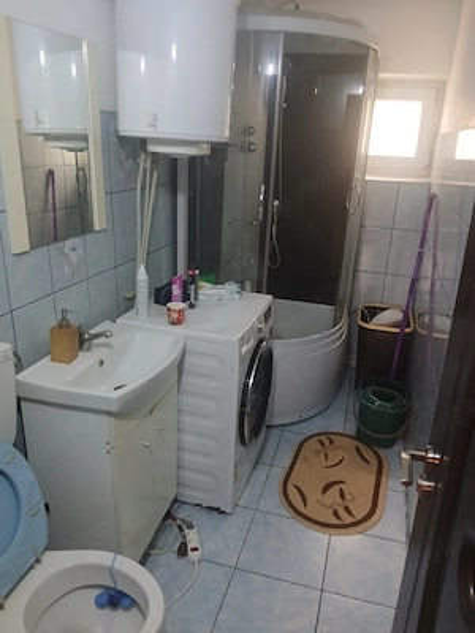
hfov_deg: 53.1
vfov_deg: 67.3
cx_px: 238
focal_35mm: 26
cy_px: 316
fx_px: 476
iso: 500
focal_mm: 3.98
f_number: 1.8
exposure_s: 1/25.1
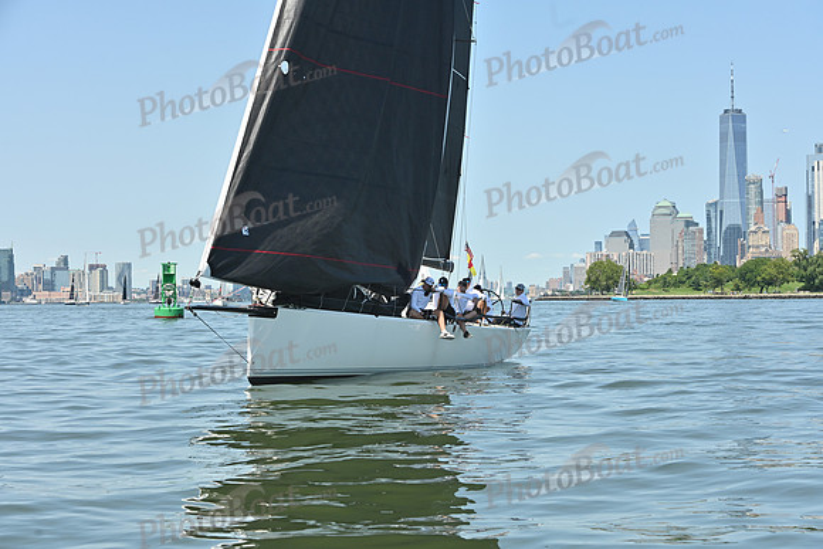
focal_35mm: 75
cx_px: 412
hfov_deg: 27.0
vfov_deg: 18.2
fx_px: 1715
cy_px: 274
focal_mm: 75
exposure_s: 1/1000
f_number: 7.1
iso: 320
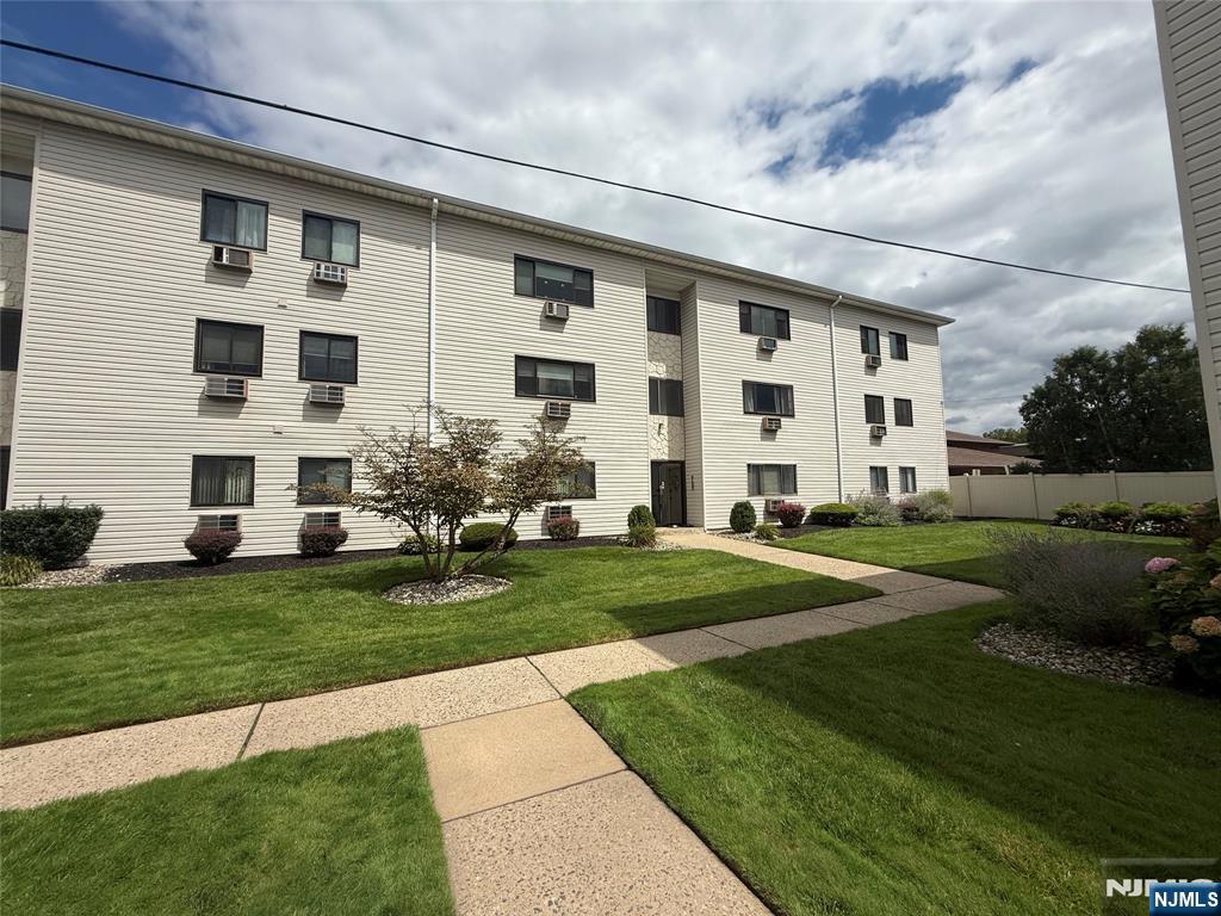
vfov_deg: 85.7
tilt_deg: +6.2
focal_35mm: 14
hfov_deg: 102.1
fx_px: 494
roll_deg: +0.2
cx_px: 610
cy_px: 458
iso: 50
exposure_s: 1/4149
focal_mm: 2.22
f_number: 2.2
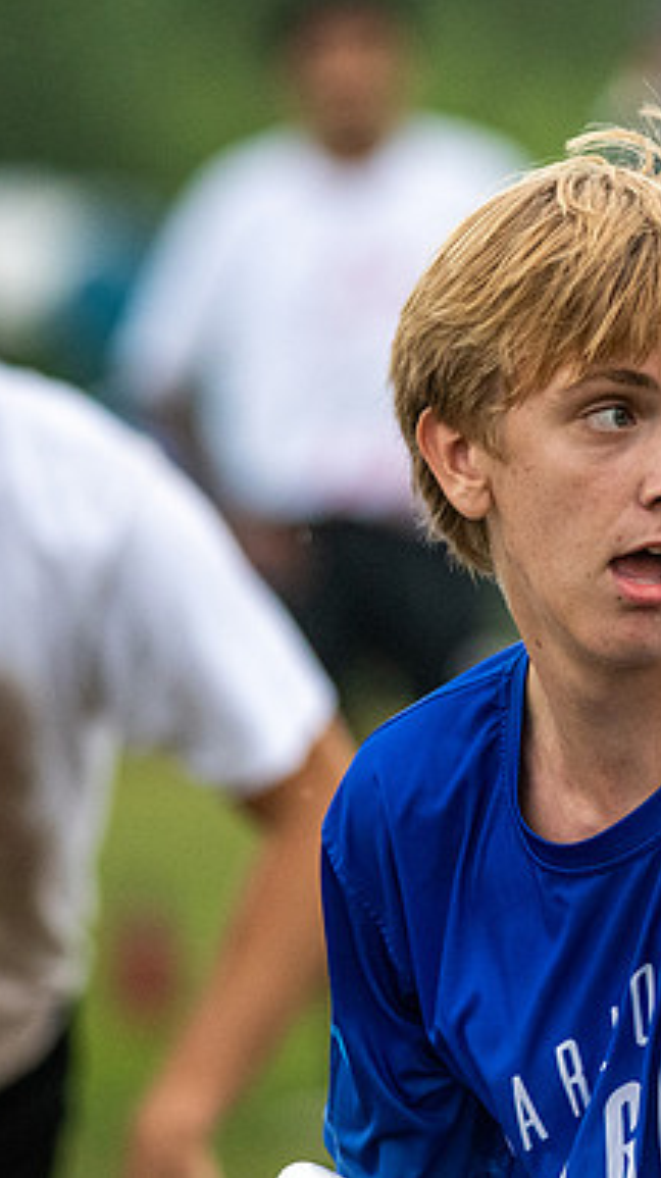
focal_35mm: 873
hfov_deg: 1.4
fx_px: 27256
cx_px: 836
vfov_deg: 2.5
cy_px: 454
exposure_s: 1/2000
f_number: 4
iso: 1600
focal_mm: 300
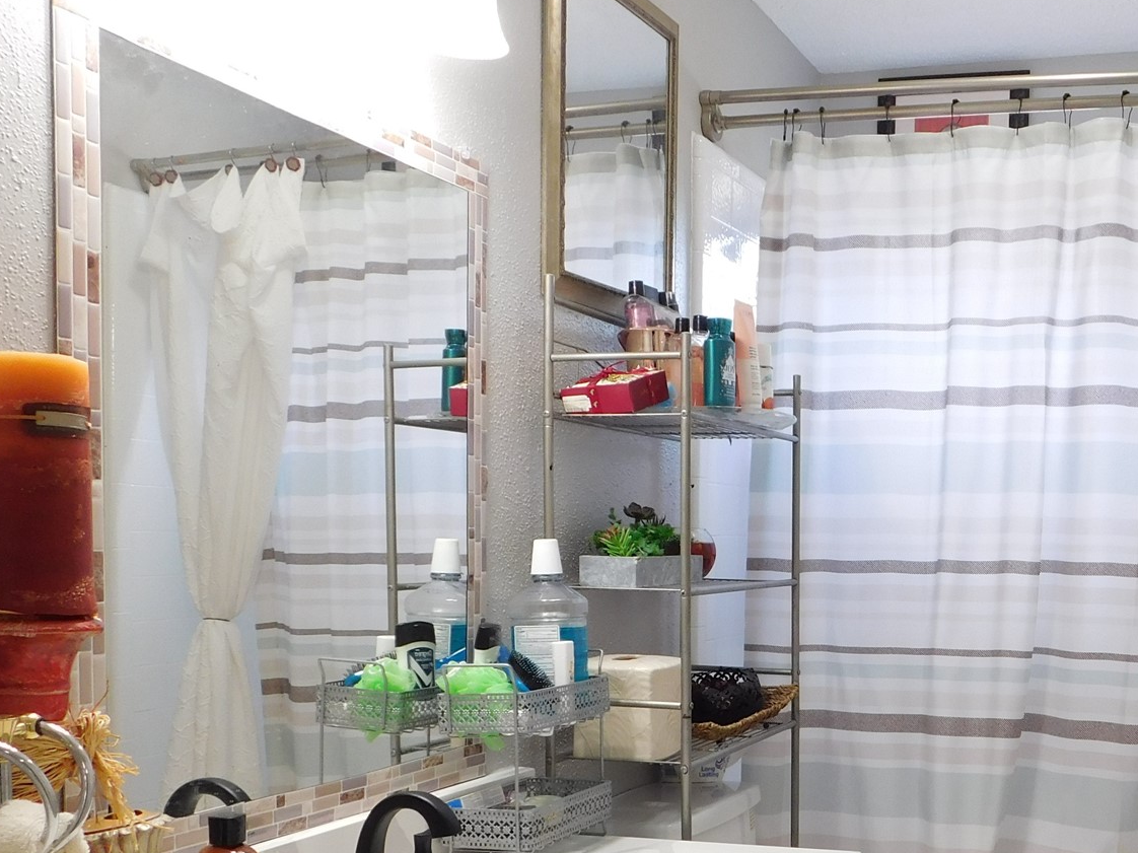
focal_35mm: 42
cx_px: 897
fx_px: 1380
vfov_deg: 33.9
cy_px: 601
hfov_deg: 42.9
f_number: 3
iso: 125
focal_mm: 4
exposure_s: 1/50
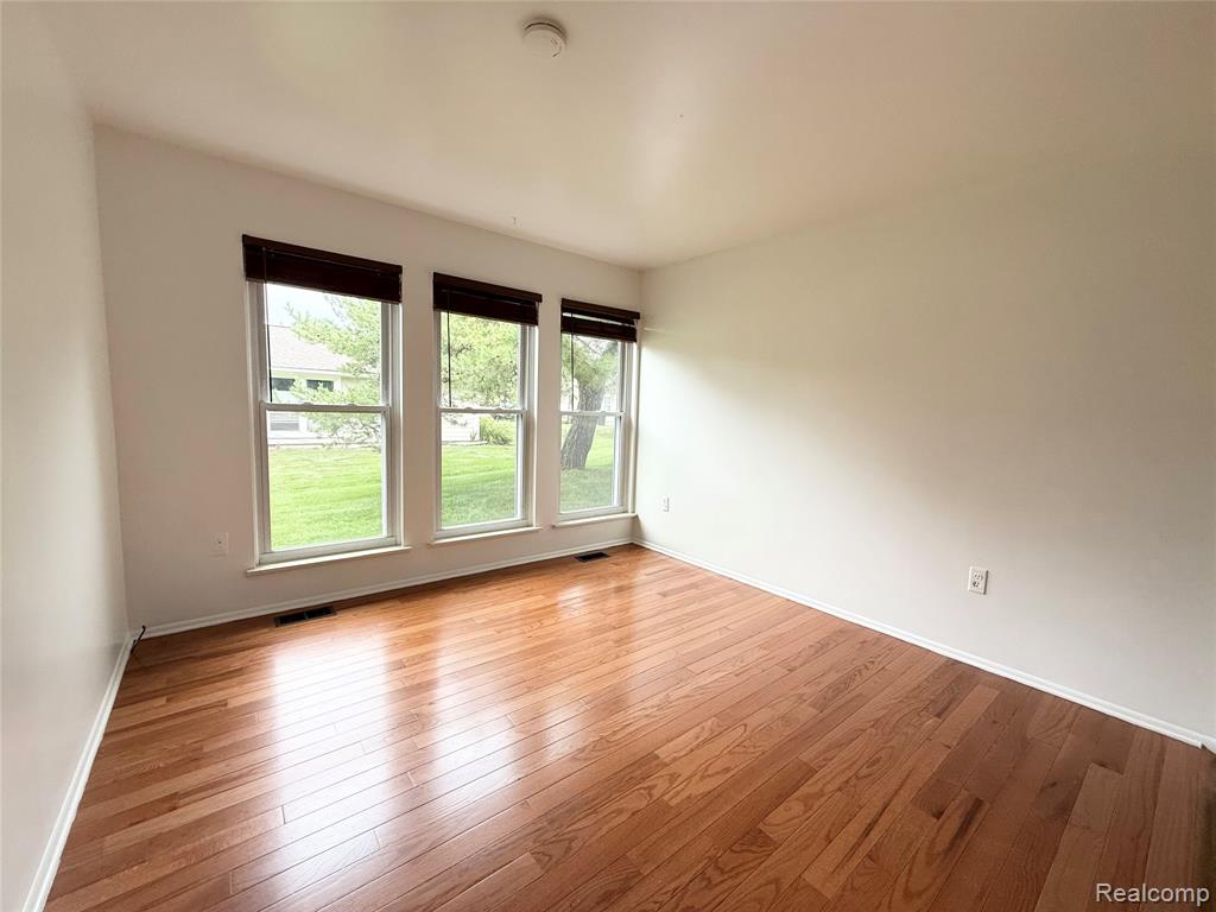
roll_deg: -1.4
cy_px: 456
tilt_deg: -5.8
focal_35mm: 14
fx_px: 492
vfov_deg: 85.7
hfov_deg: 102.1
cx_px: 608
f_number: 2.2
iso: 100
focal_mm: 2.22
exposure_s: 1/99
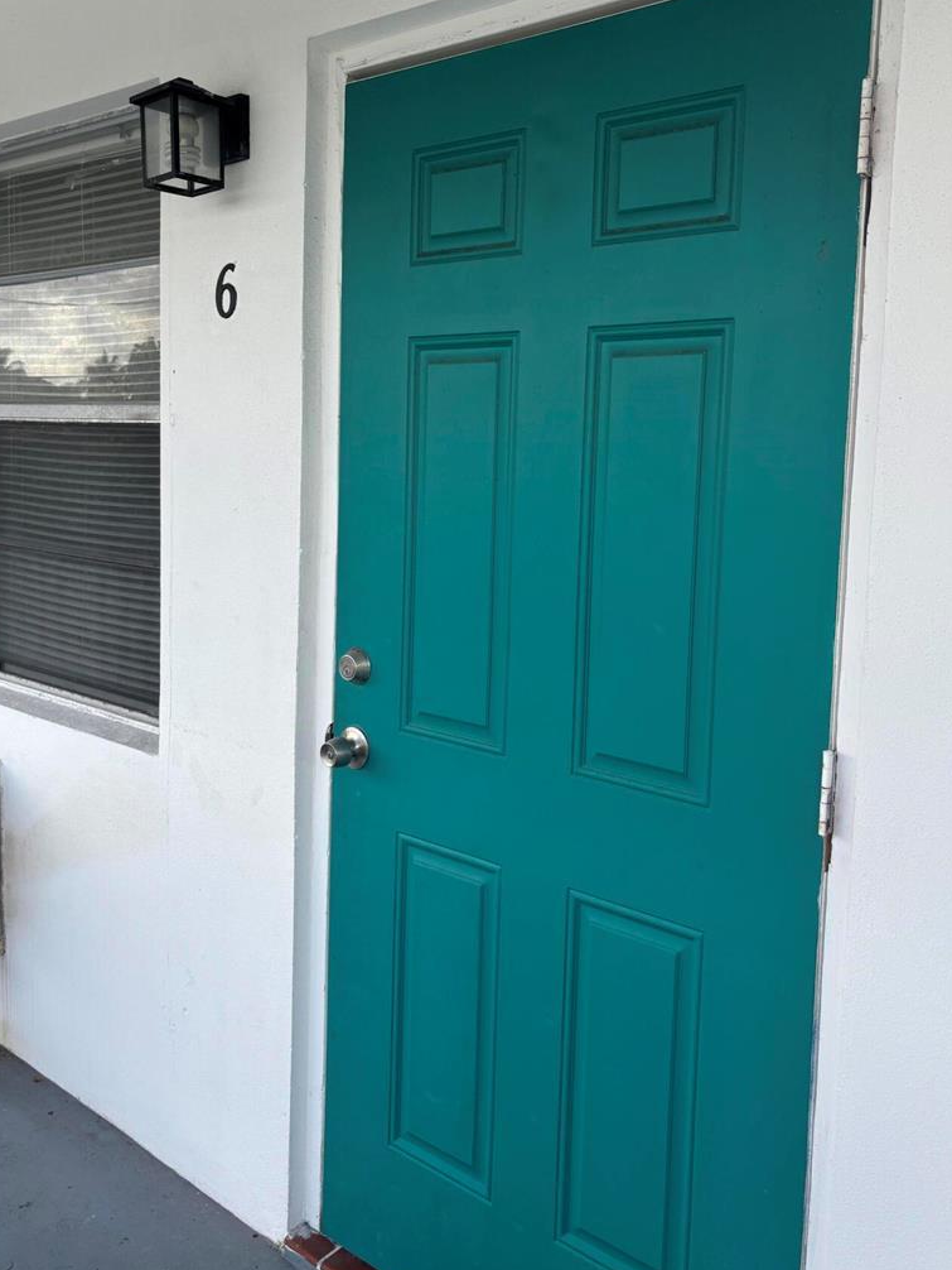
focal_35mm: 31
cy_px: 545
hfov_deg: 45.5
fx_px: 1136
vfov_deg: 58.1
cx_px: 494
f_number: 1.6
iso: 50
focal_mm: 5.96
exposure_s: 1/634
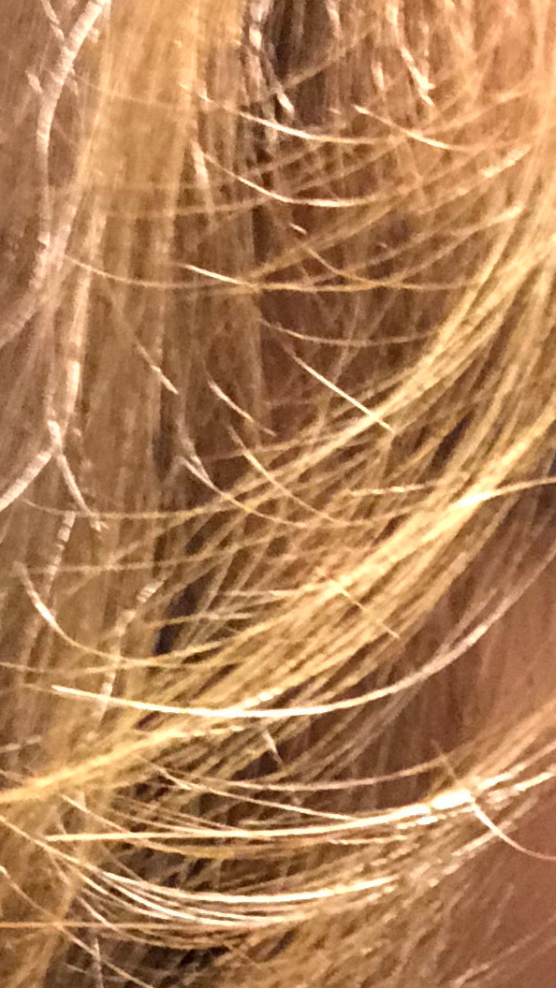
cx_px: 692
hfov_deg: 11.6
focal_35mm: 102
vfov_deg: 20.2
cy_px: 1032
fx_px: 2673
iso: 500
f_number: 2.2
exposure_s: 1/24
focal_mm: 2.87
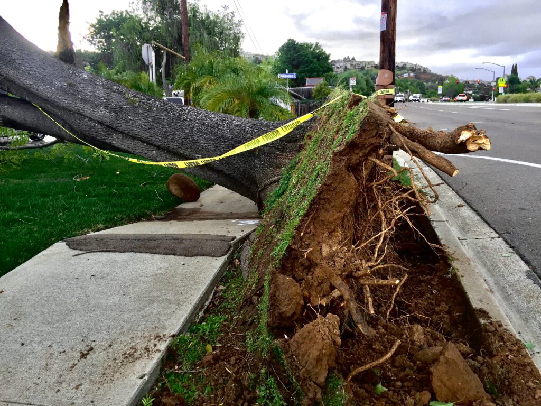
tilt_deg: -8.8
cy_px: 203
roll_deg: +0.6
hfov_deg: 61.7
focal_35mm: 29
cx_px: 270
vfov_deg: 48.2
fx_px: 453
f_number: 2.2
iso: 50
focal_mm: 4.15
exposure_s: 1/120
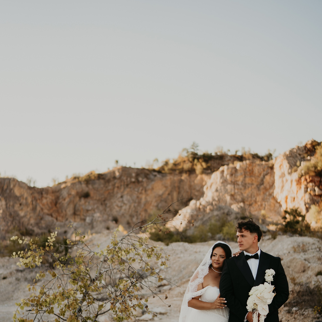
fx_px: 474
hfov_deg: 37.6
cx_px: 161
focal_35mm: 45
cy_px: 206
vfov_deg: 37.3
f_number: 1.4
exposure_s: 1/2000
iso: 125
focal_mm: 35
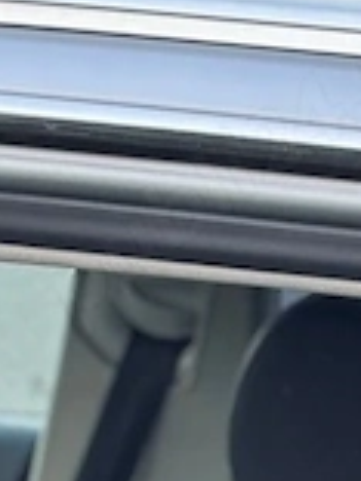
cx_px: 370
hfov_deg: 5.6
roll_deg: -5.4
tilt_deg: -14.3
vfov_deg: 7.3
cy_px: 722
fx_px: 3713
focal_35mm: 267
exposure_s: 1/86
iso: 50
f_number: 1.6
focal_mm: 5.96
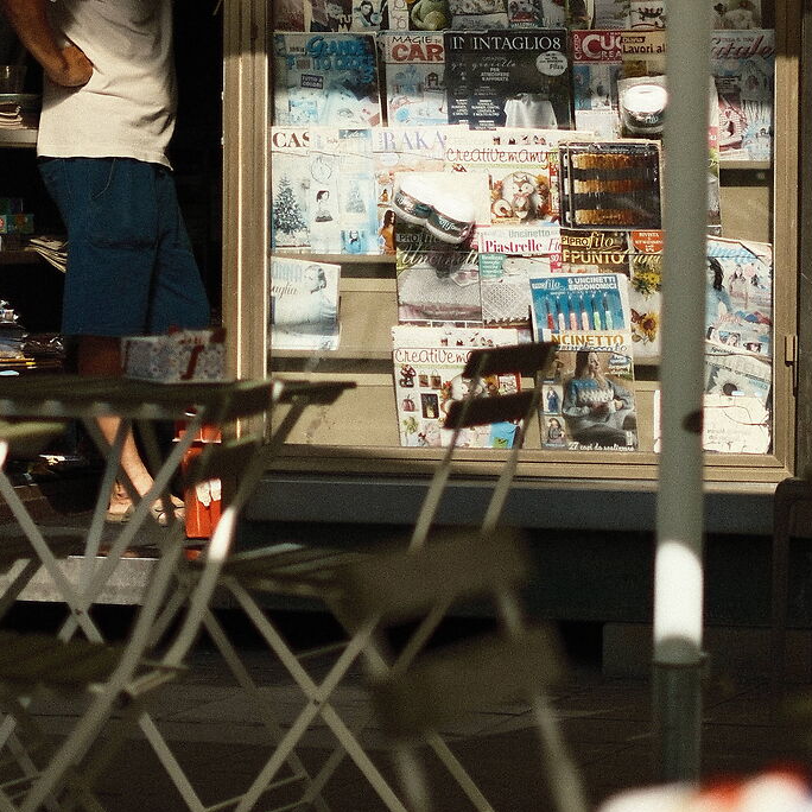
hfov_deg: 11.1
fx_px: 4193
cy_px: 446
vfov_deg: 11.1
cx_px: 359
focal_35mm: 158
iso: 250
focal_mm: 35
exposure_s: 1/15000
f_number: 1.4
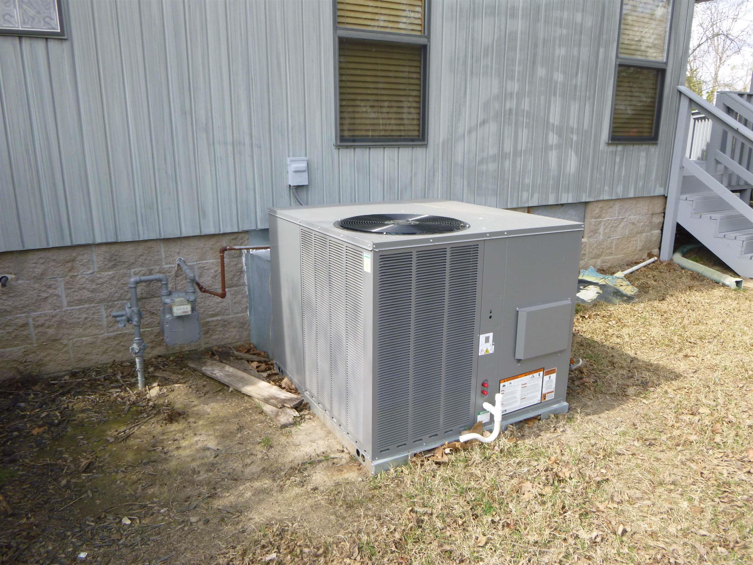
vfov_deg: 54.9
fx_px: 544
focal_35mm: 25
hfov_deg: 69.4
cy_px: 282
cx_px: 376
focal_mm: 4.5
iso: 100
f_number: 3.9
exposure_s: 1/125
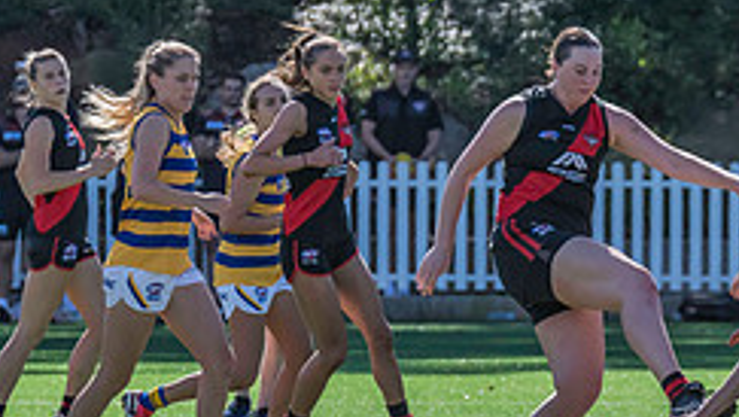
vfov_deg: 1.4
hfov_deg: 2.4
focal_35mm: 888
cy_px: 313
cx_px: 831
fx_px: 17410
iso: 800
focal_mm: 310
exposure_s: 1/2000
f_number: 7.1
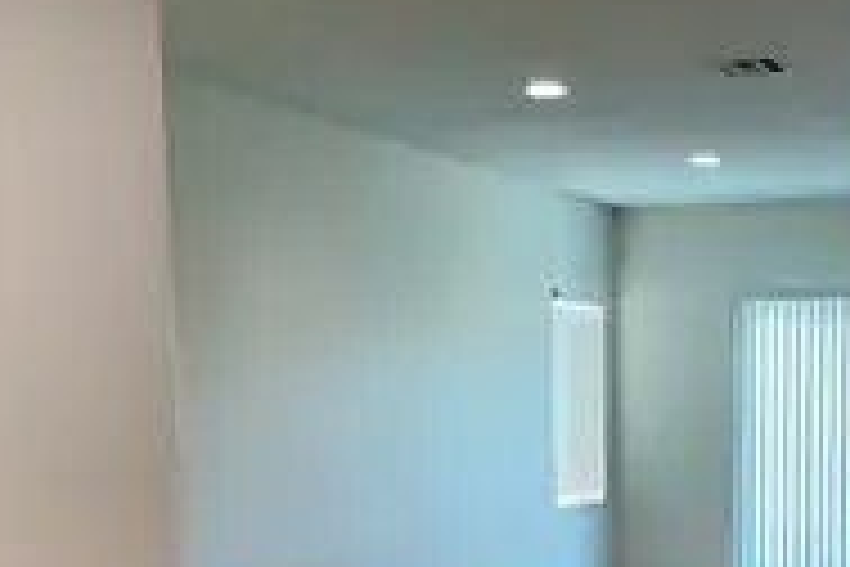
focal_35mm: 64
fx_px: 1511
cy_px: 572
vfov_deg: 20.5
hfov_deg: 30.8
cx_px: 648
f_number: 1.8
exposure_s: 1/60
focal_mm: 3
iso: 125
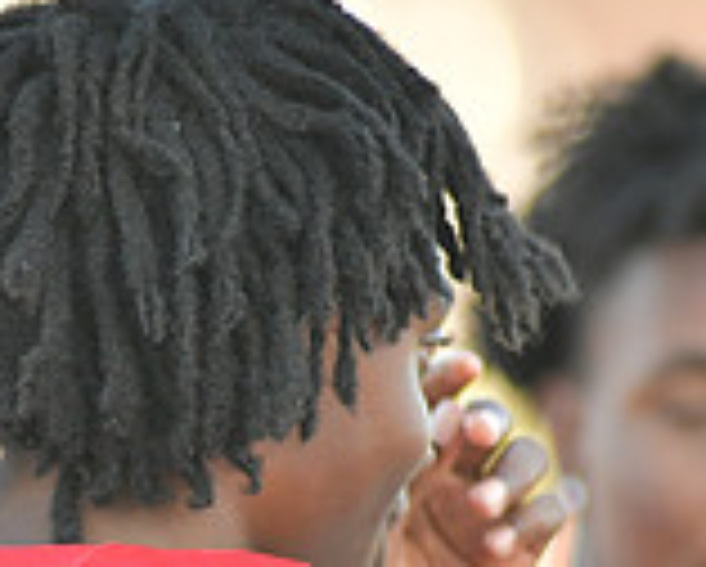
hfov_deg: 1.9
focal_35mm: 1039
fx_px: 21737
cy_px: 754
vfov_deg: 1.5
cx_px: 31
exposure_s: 1/2000
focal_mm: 300
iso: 1600
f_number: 3.5
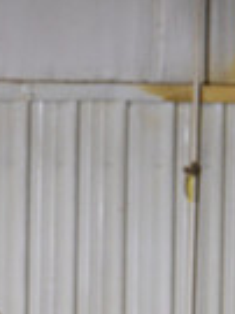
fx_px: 7498
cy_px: 336
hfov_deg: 1.8
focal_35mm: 827
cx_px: -347
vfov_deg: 2.4
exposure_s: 1/200
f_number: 4.5
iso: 2000
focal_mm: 200
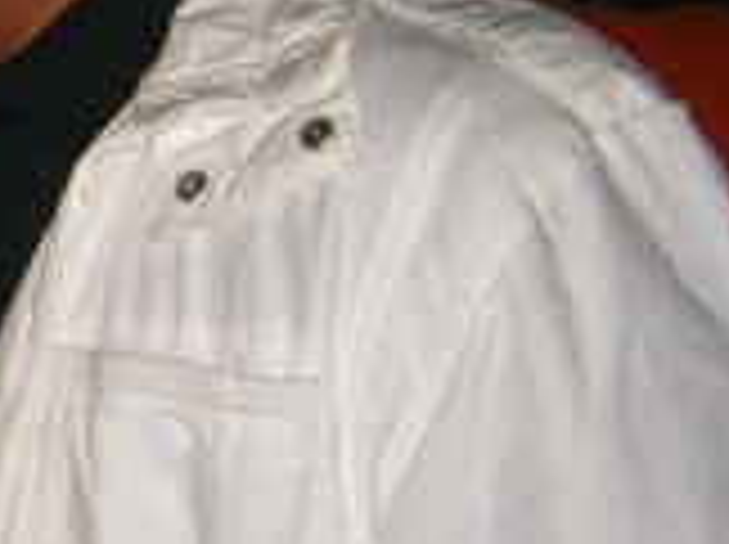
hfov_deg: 13.1
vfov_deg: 10.5
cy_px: 139
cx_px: -418
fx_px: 2965
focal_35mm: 141
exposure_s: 1/60
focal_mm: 7.9
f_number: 2.8
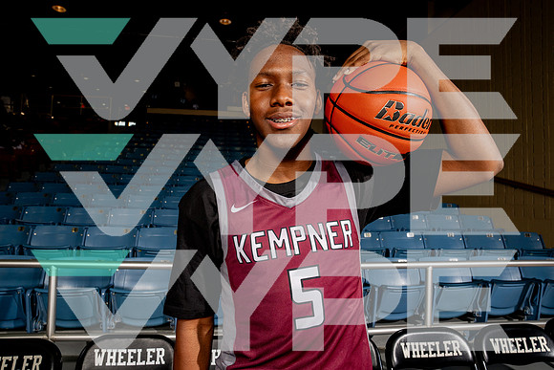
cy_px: 185
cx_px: 277
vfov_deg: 53.2
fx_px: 369
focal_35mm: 24
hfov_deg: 73.7
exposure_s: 1/125
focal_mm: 24
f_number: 7.1
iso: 250
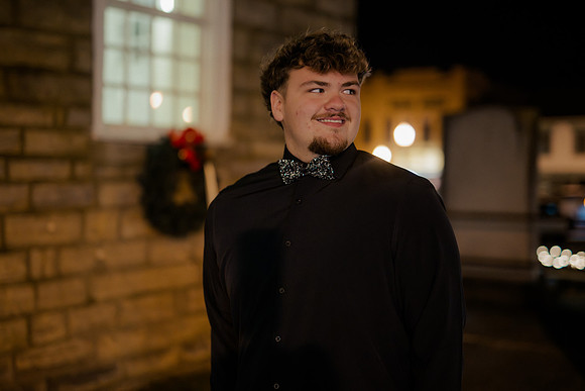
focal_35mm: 50
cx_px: 292
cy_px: 196
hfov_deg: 39.6
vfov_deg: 27.0
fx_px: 813
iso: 2500
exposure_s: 1/200
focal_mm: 50
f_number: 1.4
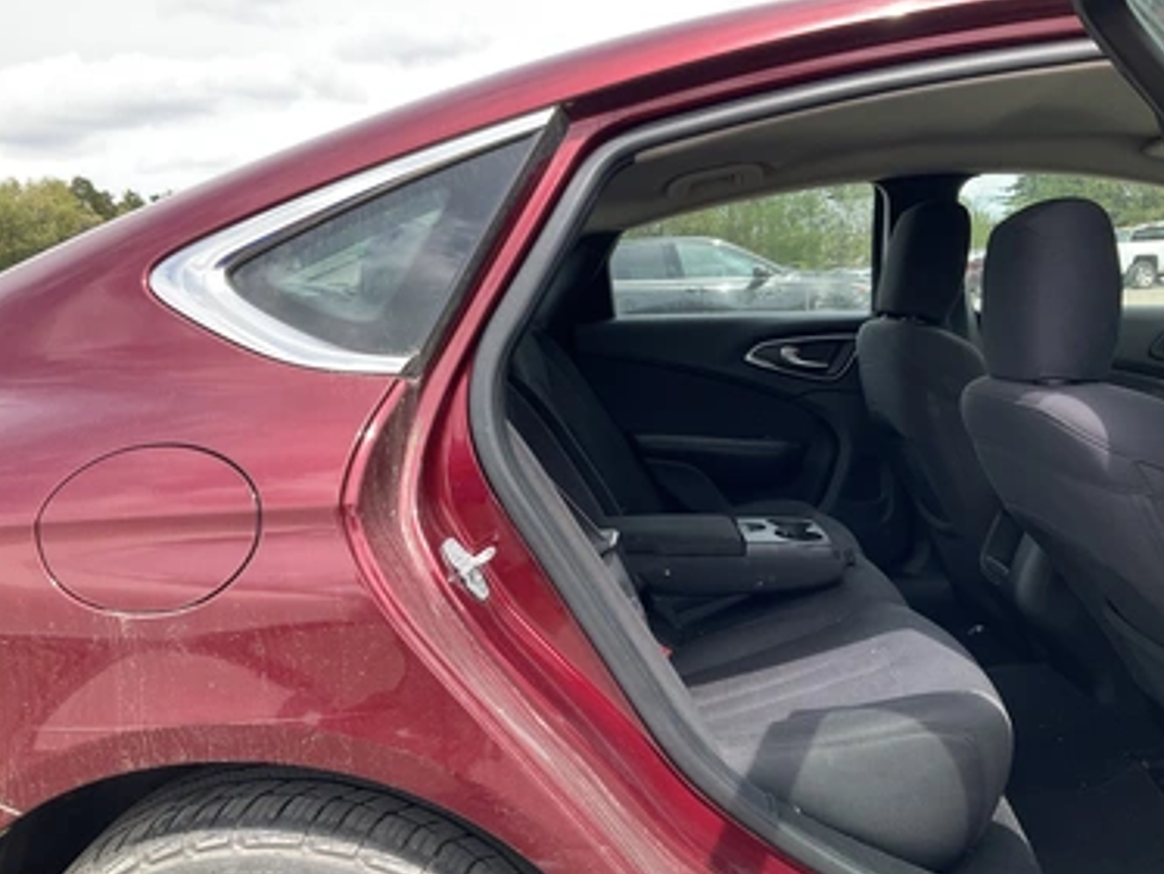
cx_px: 554
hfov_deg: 58.3
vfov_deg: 45.5
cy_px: 454
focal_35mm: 31
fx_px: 1043
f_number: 1.8
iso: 25
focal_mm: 3
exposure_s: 1/435
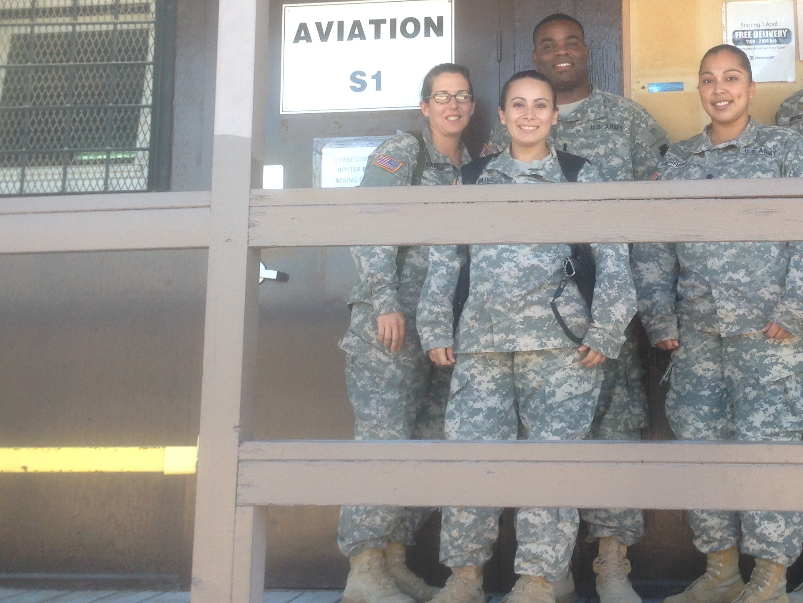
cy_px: 168
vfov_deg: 25.9
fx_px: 1299
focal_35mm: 56
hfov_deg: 34.2
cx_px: 496
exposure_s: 1/123
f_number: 2.4
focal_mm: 4.12
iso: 50
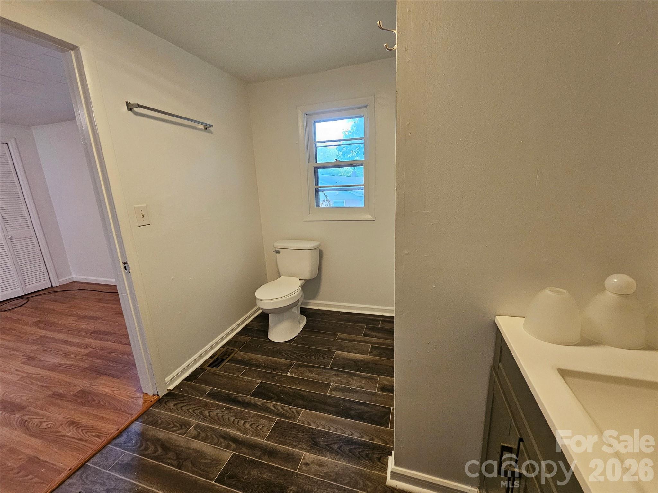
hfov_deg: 106.2
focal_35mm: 13
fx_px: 247
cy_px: 246
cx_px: 329
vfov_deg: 89.9
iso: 400
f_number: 2.2
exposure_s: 1/60
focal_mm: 2.2
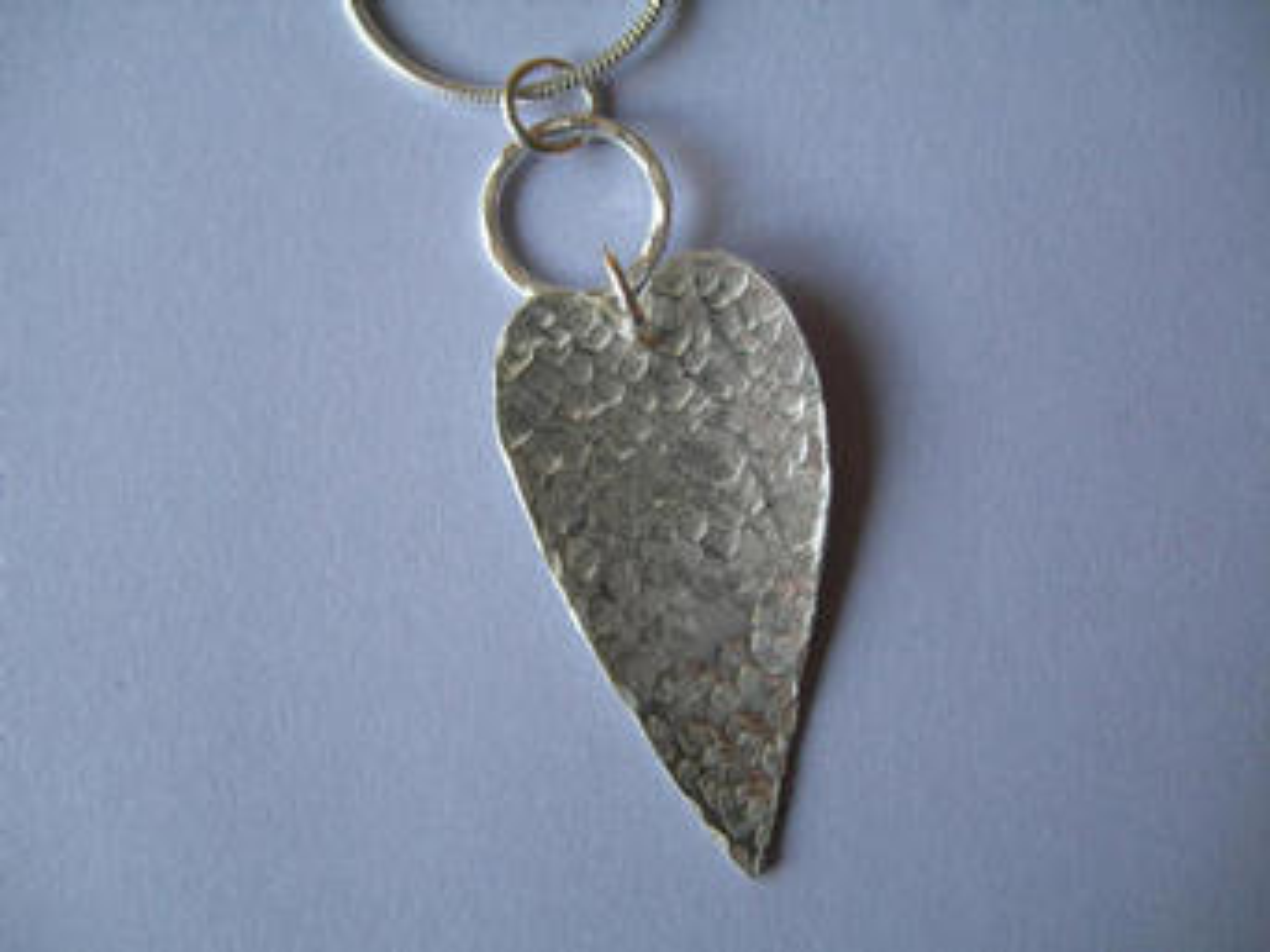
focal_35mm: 38
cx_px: 635
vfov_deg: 37.7
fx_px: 1394
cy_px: 476
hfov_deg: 49.0
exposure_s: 1/51
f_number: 2.8
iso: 50
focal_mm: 7.8
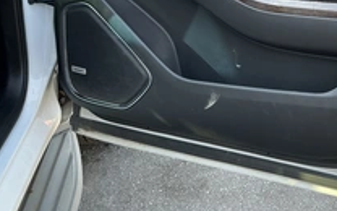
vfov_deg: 21.8
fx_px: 524
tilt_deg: -16.8
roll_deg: -1.9
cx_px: 262
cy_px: -6
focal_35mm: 57
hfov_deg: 34.7
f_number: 1.8
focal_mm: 3
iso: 25
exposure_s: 1/122
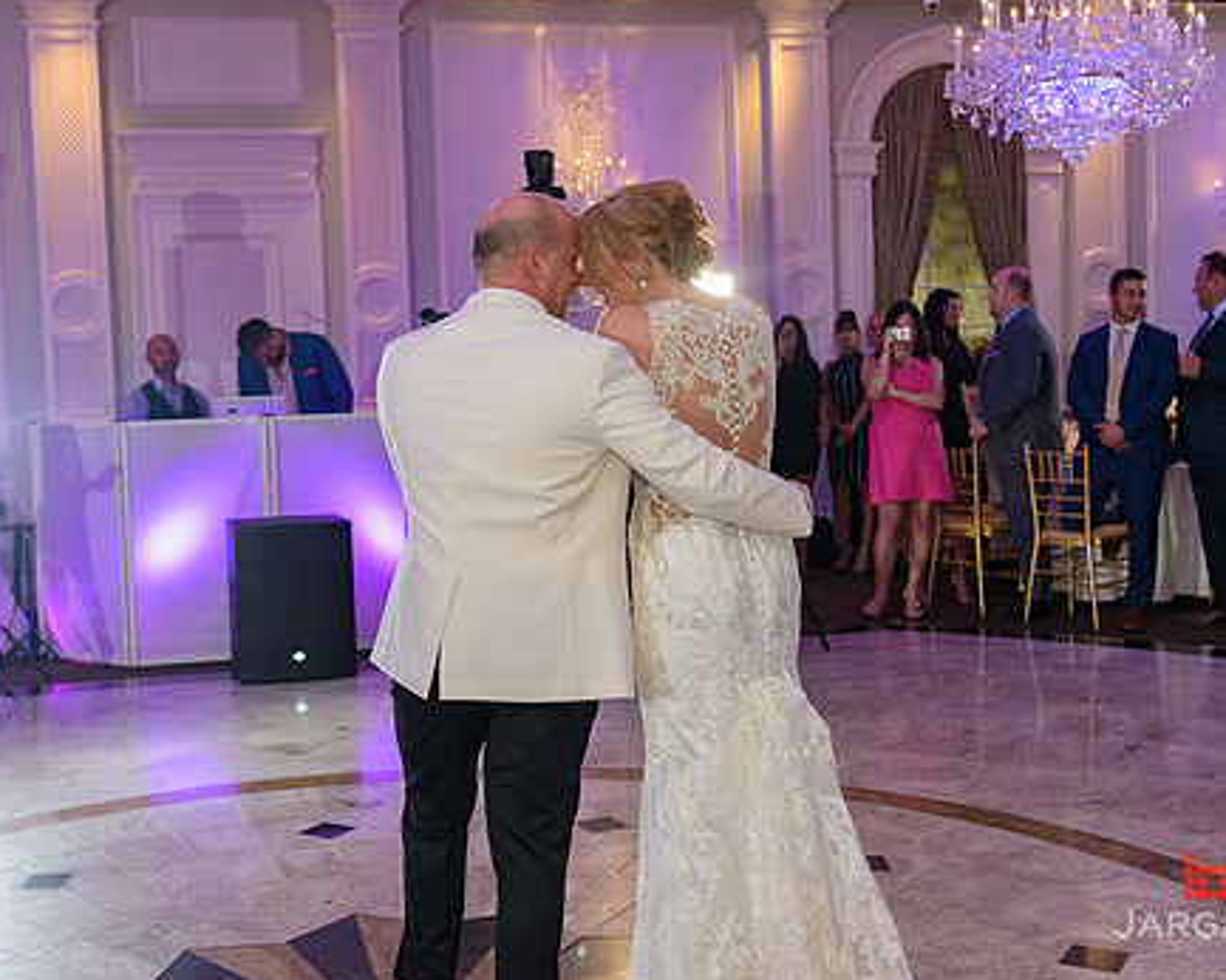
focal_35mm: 44
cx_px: 563
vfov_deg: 34.1
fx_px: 1596
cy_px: 452
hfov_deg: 42.0
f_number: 3.2
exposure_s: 1/125
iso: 1600
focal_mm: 35
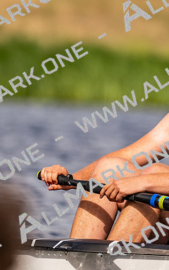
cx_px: 161
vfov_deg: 2.3
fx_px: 6809
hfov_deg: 1.4
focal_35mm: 924
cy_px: 135
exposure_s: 1/2500
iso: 220
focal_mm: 400
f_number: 4.5
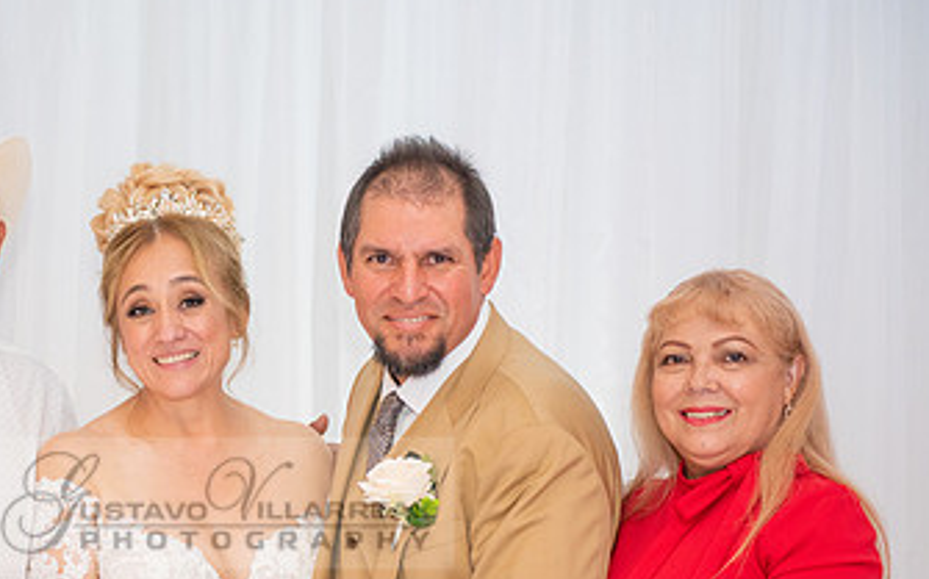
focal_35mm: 106
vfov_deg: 12.3
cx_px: 219
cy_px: 503
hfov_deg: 19.5
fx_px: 2682
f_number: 2.8
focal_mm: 60
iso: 1000
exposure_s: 1/125
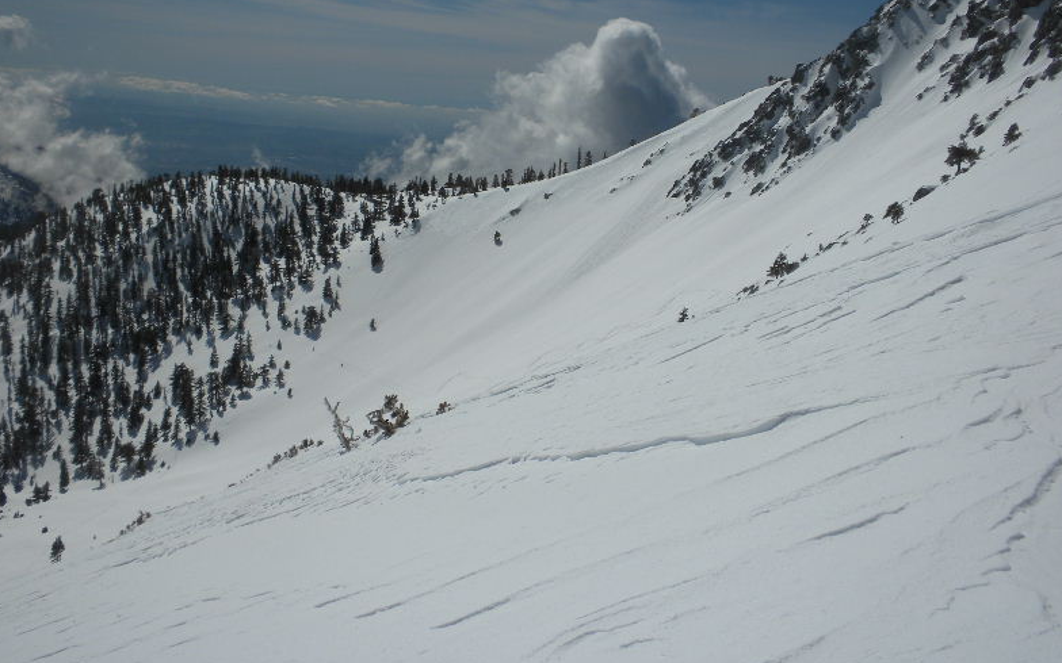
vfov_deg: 31.9
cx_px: 532
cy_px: 272
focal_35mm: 40
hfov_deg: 49.3
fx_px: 1158
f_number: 10
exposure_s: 1/659
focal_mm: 6.6
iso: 64
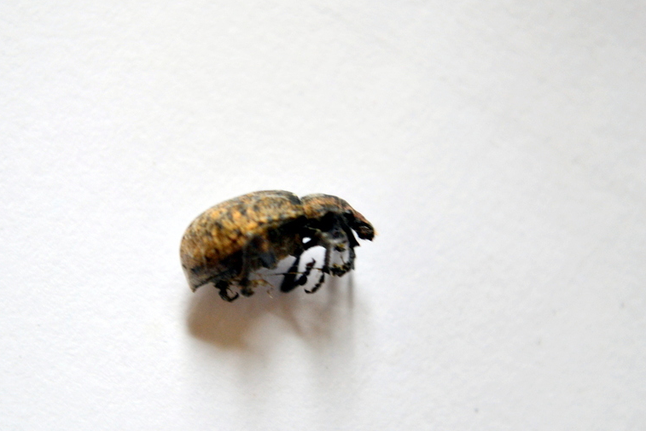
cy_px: 206
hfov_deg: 19.5
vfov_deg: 13.1
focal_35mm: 105
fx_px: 1878
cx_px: 250
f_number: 5.6
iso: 400
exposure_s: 1/40
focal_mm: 55
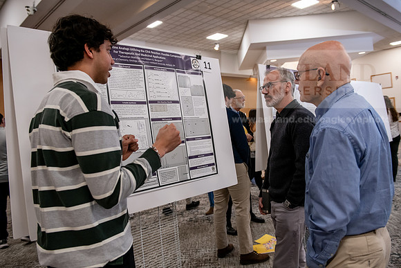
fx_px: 323
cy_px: 134
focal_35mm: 29
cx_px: 200
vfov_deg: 45.0
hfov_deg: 63.6
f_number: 3.5
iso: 1000
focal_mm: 29
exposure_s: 1/160
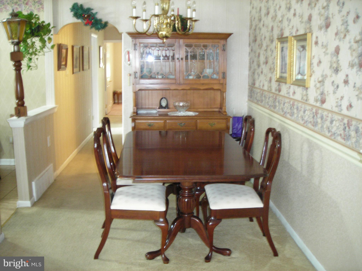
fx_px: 397
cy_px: 136
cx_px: 181
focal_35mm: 38
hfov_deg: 49.0
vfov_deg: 37.7
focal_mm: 6.3
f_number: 3.2
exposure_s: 1/4.1
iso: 200
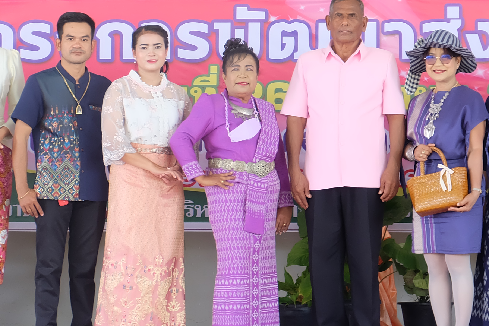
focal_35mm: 124
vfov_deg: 11.0
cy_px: 41
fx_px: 1684
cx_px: 419
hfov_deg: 16.3
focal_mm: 38.7
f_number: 5.3
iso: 400
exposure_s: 1/30
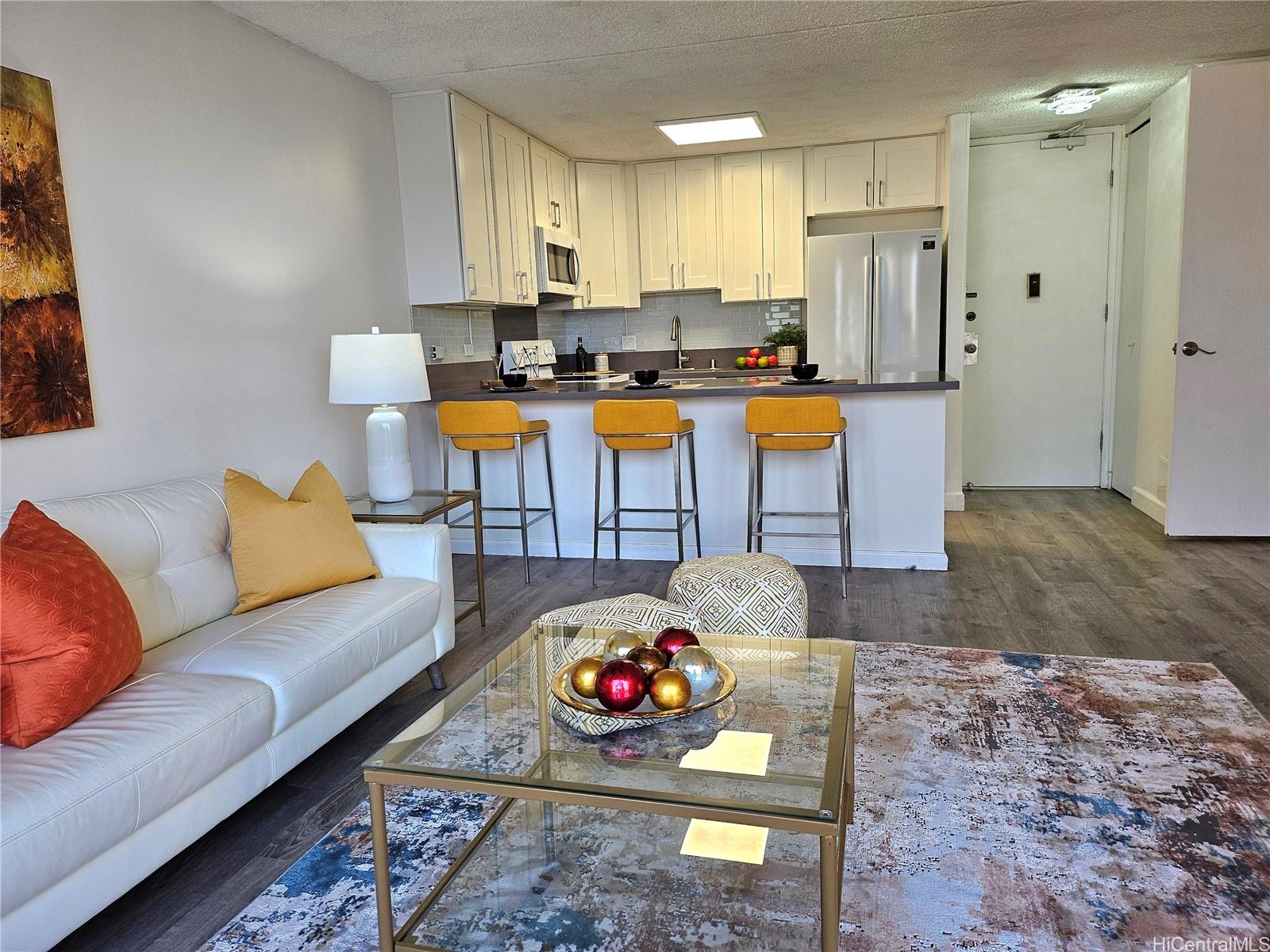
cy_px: 476
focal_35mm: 24
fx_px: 881
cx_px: 635
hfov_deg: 71.6
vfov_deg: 56.8
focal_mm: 5
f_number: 1.8
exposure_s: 1/120
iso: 100
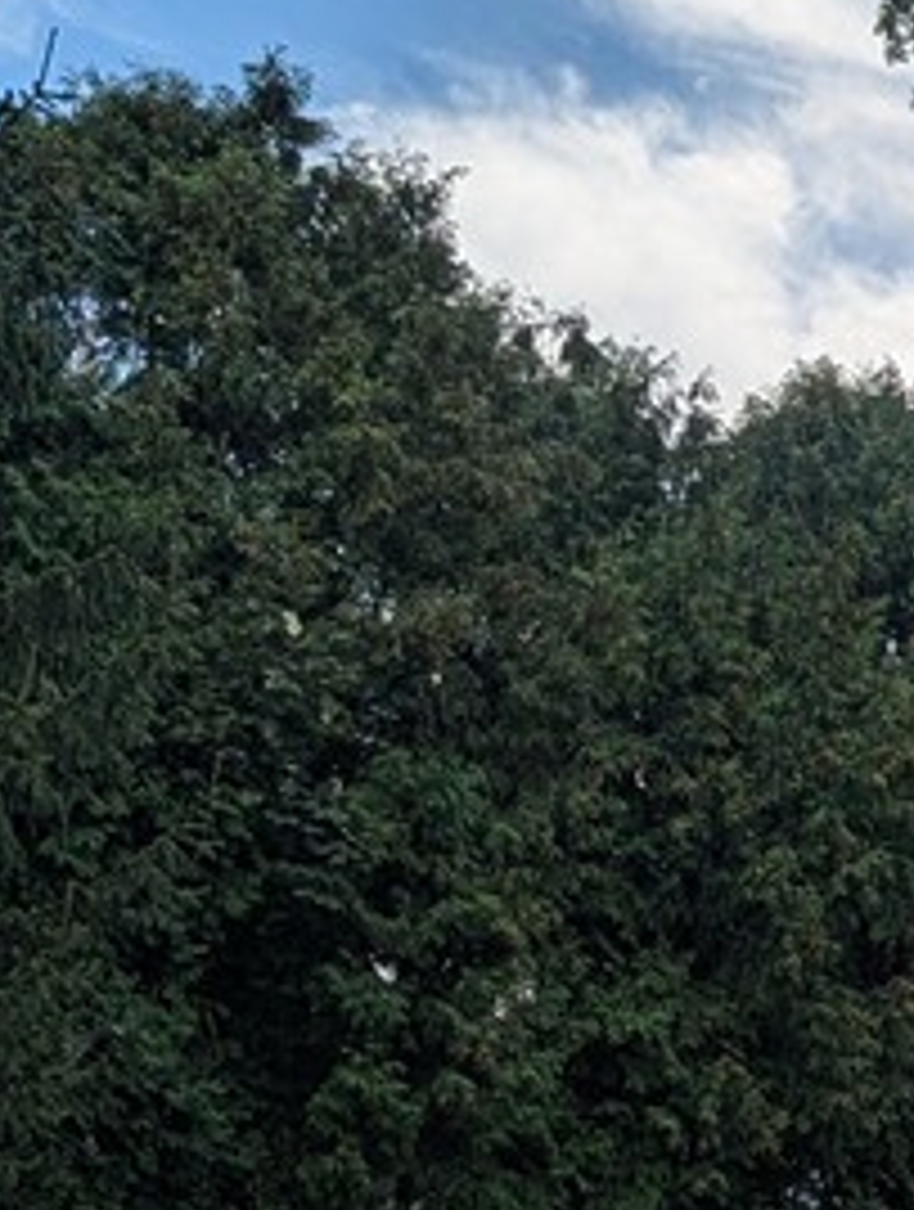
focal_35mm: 91
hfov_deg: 15.2
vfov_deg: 20.4
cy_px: 1365
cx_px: 1312
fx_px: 3191
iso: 19
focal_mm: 6.9
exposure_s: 1/1517
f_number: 1.68
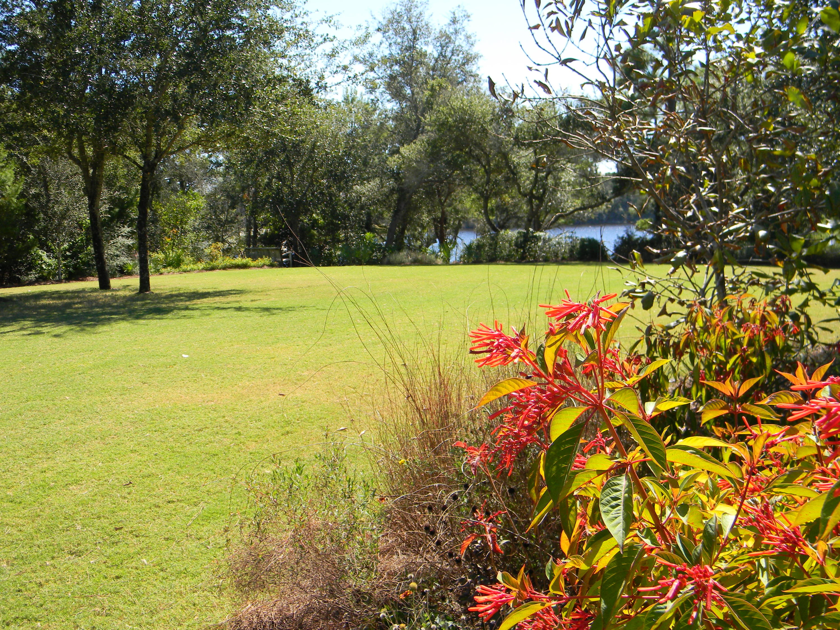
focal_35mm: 41
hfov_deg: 45.8
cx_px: 420
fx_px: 995
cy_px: 315
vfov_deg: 35.1
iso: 80
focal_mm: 7.3
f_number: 3.8
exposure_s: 1/370
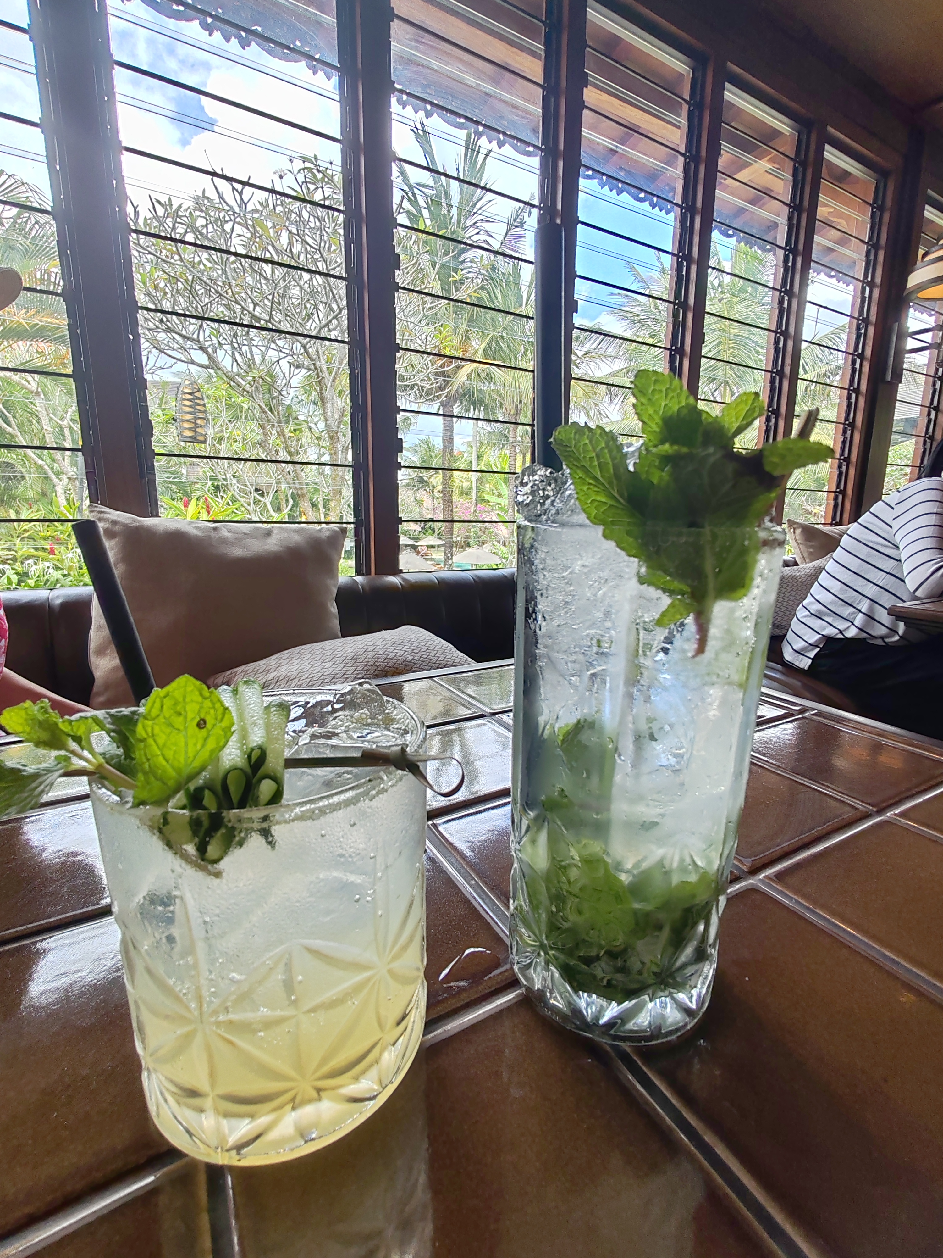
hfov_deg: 78.1
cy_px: 629
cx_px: 472
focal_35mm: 16
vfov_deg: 94.5
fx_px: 581
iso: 50
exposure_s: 1/110
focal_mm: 1.96
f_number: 2.2
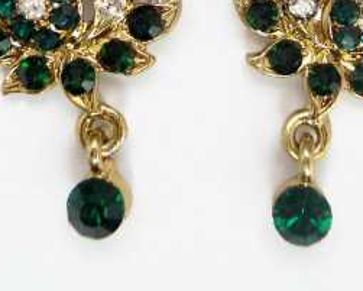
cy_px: -96
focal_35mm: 92
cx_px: 194
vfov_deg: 15.8
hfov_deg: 20.8
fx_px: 989
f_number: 3.2
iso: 80
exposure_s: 1/30
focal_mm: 6.7
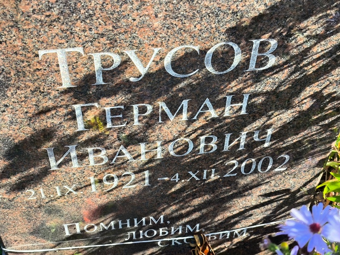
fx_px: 491
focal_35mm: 50
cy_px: 128
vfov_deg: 29.1
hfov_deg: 38.2
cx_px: 170
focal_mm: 4.71
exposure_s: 1/318
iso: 50
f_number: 1.7
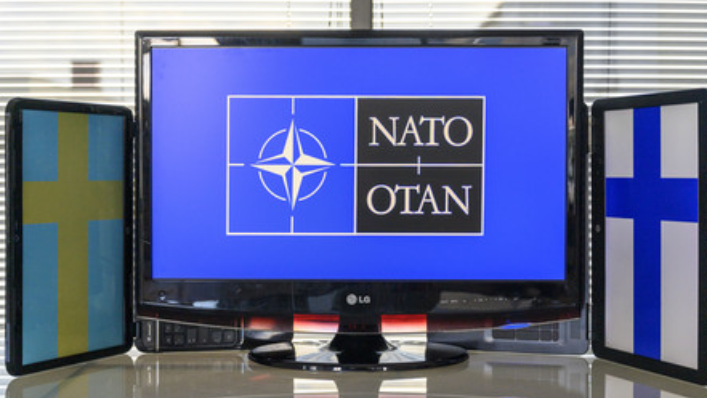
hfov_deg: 44.6
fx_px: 862
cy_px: 204
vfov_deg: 26.0
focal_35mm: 46
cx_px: 360
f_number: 4
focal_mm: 43
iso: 400
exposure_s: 1/320
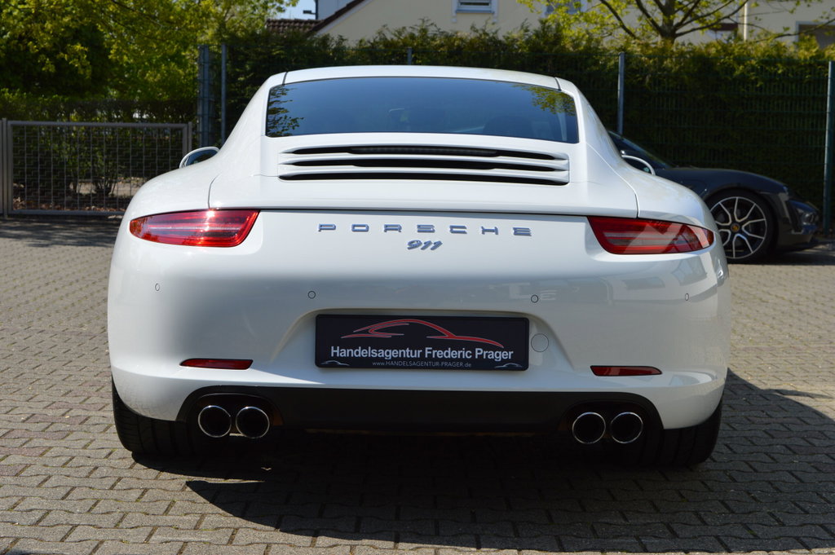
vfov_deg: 22.6
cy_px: 278
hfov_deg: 33.4
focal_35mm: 60
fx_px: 1391
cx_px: 418
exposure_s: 1/320
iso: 100
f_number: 9
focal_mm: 40
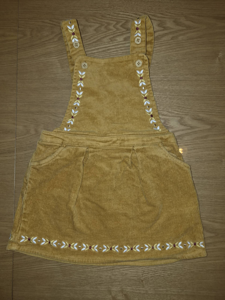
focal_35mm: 23
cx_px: 112
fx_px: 199
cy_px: 150
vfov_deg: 73.9
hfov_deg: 58.9
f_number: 1.8
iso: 32
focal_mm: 5.4
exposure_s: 1/50
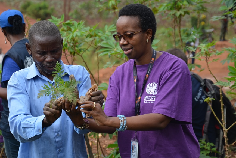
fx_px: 961
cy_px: 72
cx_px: 100
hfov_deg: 14.0
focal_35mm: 147
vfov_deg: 9.4
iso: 220
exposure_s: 1/500
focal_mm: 85
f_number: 5.6
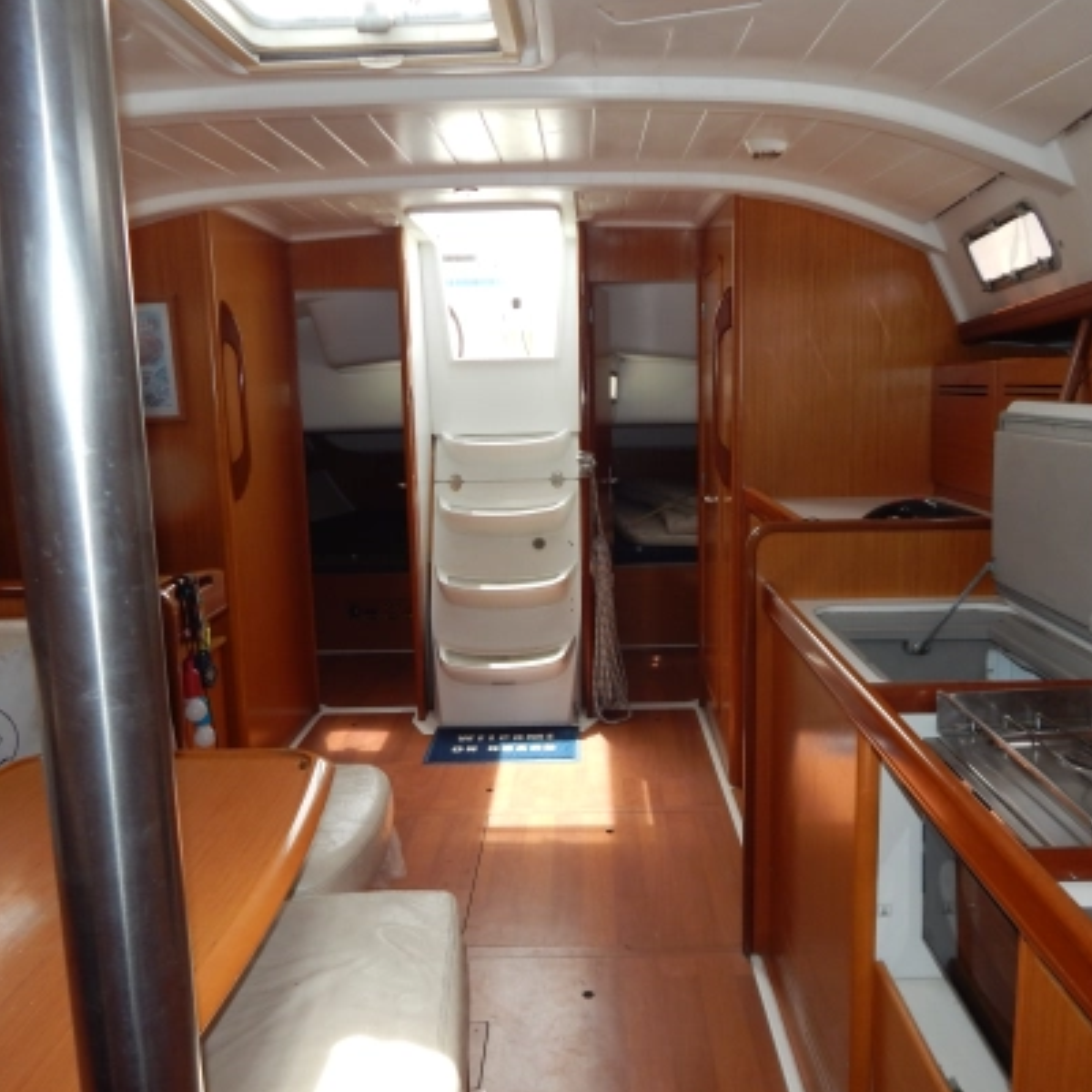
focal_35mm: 28
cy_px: 550
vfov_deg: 57.3
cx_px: 562
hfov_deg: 57.3
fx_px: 999
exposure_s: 1/320
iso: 125
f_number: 3
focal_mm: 4
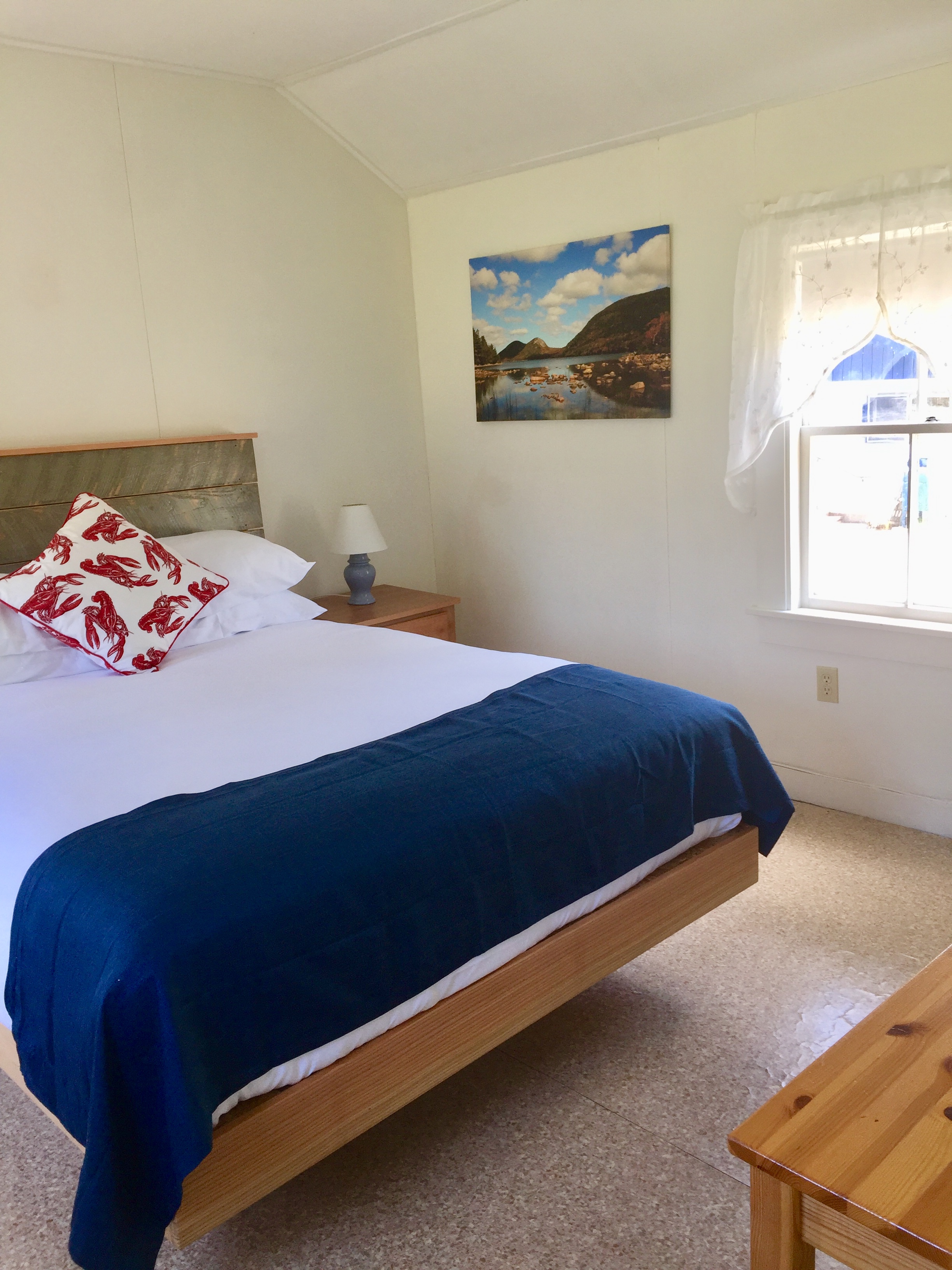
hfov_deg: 48.2
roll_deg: +2.4
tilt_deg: -12.0
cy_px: 635
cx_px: 476
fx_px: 1063
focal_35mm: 29
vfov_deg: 61.7
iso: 32
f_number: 2.2
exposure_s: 1/60
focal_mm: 4.15
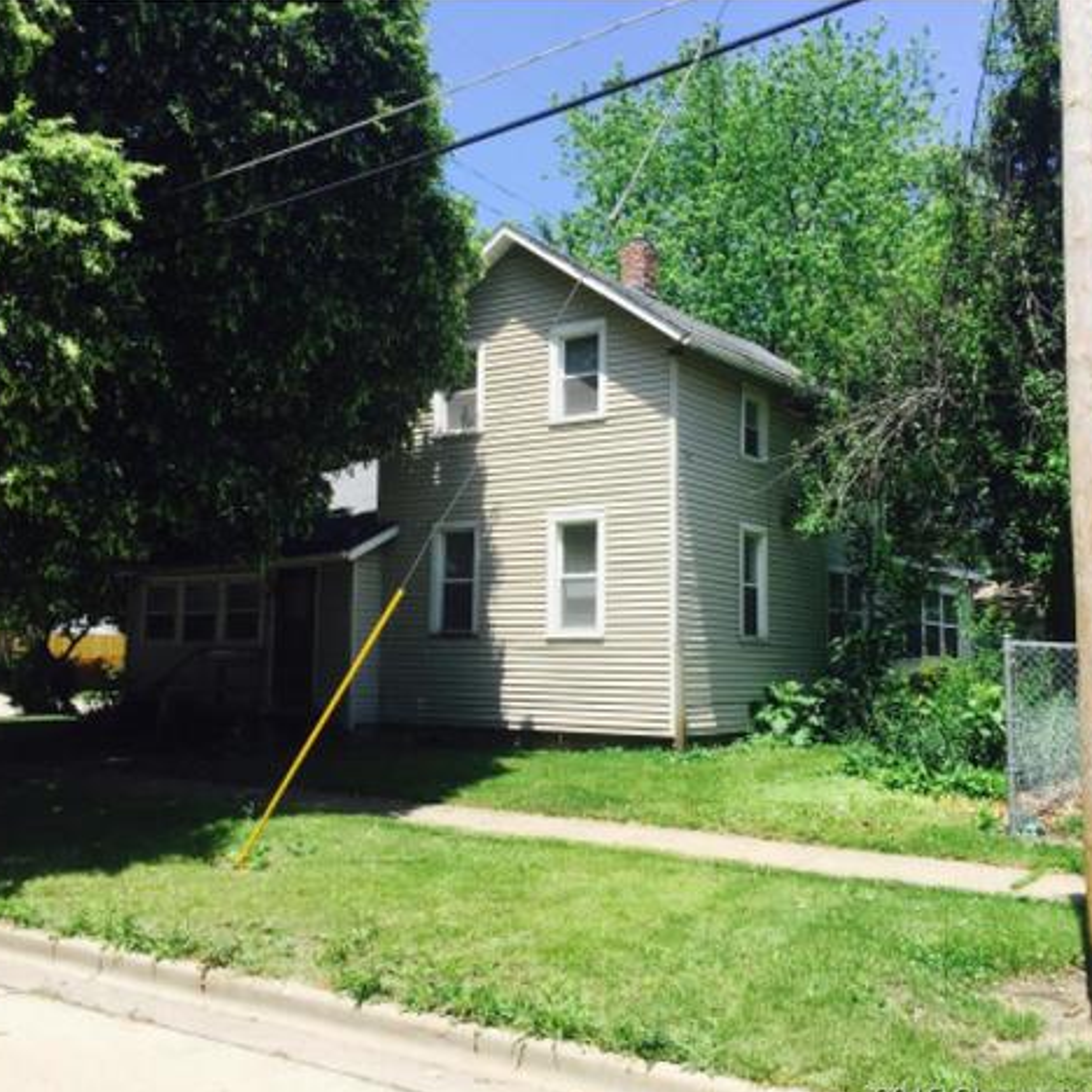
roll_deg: -1.9
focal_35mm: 35
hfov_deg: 47.2
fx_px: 1249
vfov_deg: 47.2
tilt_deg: +6.3
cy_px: 555
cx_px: 528
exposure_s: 1/1276
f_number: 2.2
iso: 32
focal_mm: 4.15
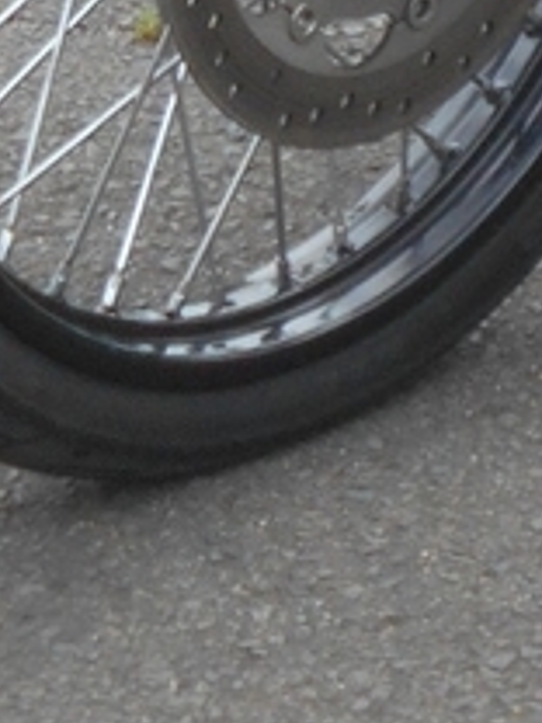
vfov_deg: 5.0
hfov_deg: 3.9
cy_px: -1234
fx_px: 7954
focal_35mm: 381
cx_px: 1105
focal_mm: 11.6
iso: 125
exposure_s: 1/250
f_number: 5.3
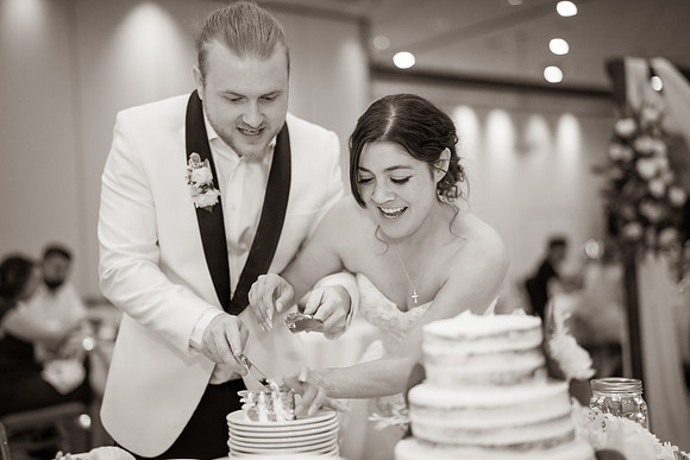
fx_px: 959
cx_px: 345
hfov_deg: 39.6
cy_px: 230
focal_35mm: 50
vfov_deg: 27.0
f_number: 1.4
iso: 800
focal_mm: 50
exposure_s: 1/100
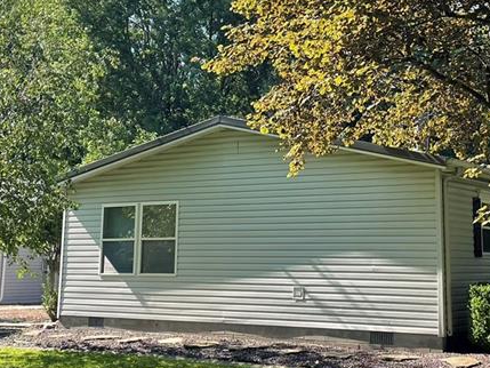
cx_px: 287
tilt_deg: +12.3
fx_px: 878
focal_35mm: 62
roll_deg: -0.5
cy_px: 109
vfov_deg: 23.5
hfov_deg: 31.1
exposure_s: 1/2020
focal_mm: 4.2
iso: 32
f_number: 1.6
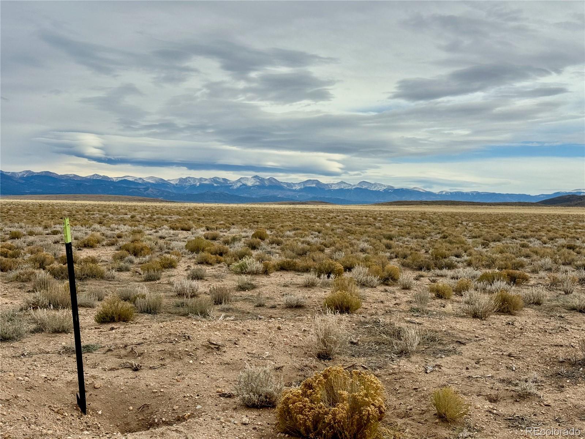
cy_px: 220
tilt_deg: -1.9
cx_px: 292
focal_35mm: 48
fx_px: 811
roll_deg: -1.9
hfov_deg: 39.7
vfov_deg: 30.3
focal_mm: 6.76
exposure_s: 1/5848
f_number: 1.78
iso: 64
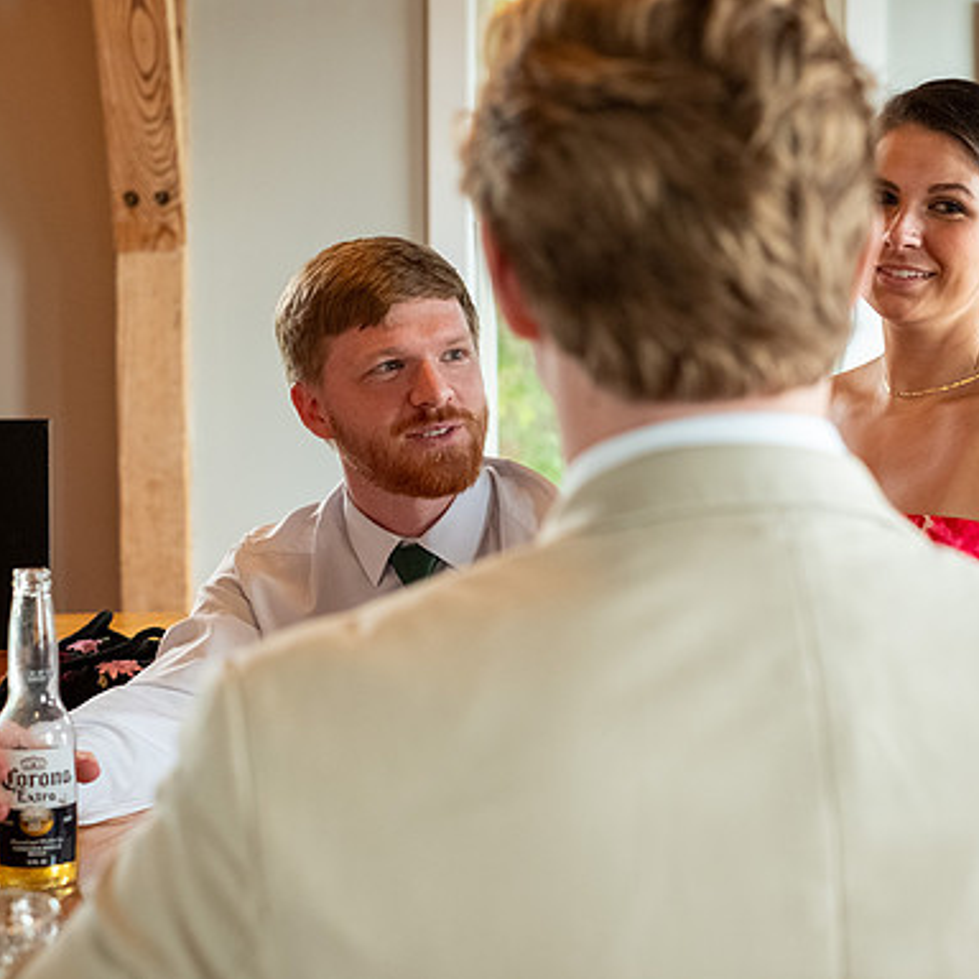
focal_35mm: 68
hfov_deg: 25.2
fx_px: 2176
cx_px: 688
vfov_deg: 25.4
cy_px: 491
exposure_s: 1/125
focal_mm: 35
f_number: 2.8
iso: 2000
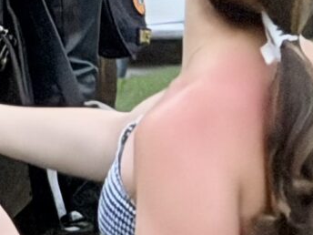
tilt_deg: -1.3
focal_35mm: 357
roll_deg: +0.5
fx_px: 3228
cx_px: -699
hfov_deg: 5.2
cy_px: -180
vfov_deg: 4.1
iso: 800
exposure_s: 1/27
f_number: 1.78
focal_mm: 6.76
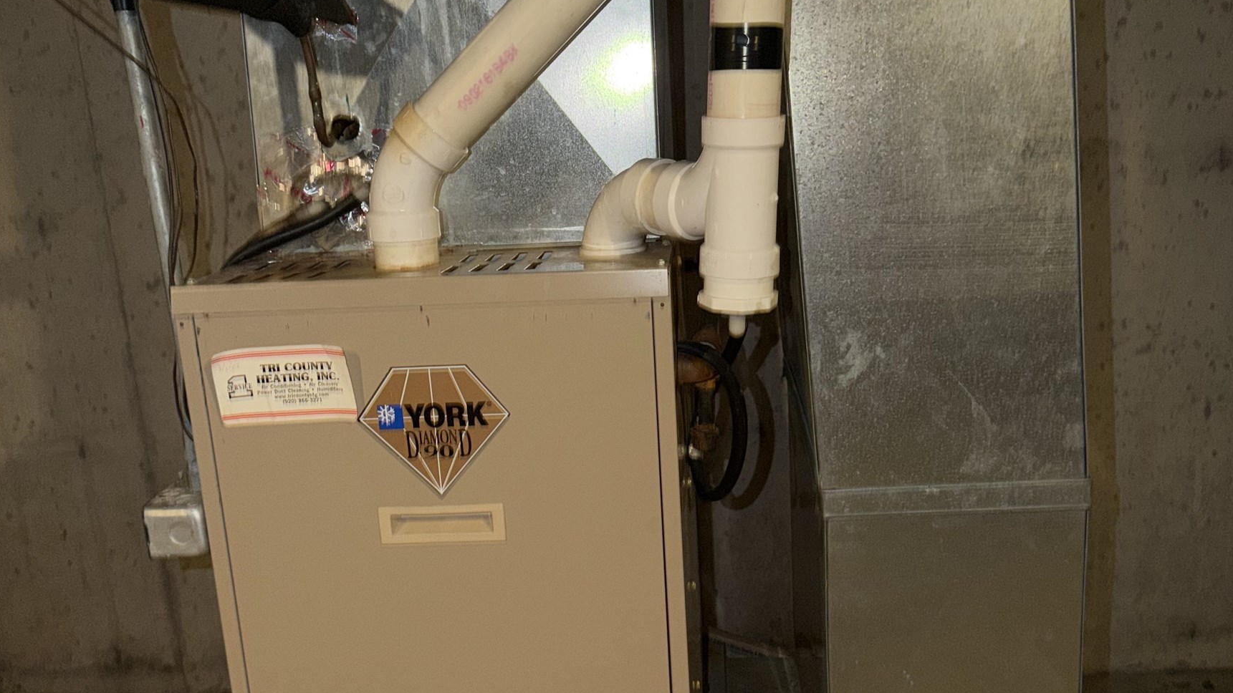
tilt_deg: -14.1
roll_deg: +3.2
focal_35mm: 35
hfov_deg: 56.6
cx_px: 615
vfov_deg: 33.7
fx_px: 1144
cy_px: 369
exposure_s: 1/19
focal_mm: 6.76
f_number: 1.78
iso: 50
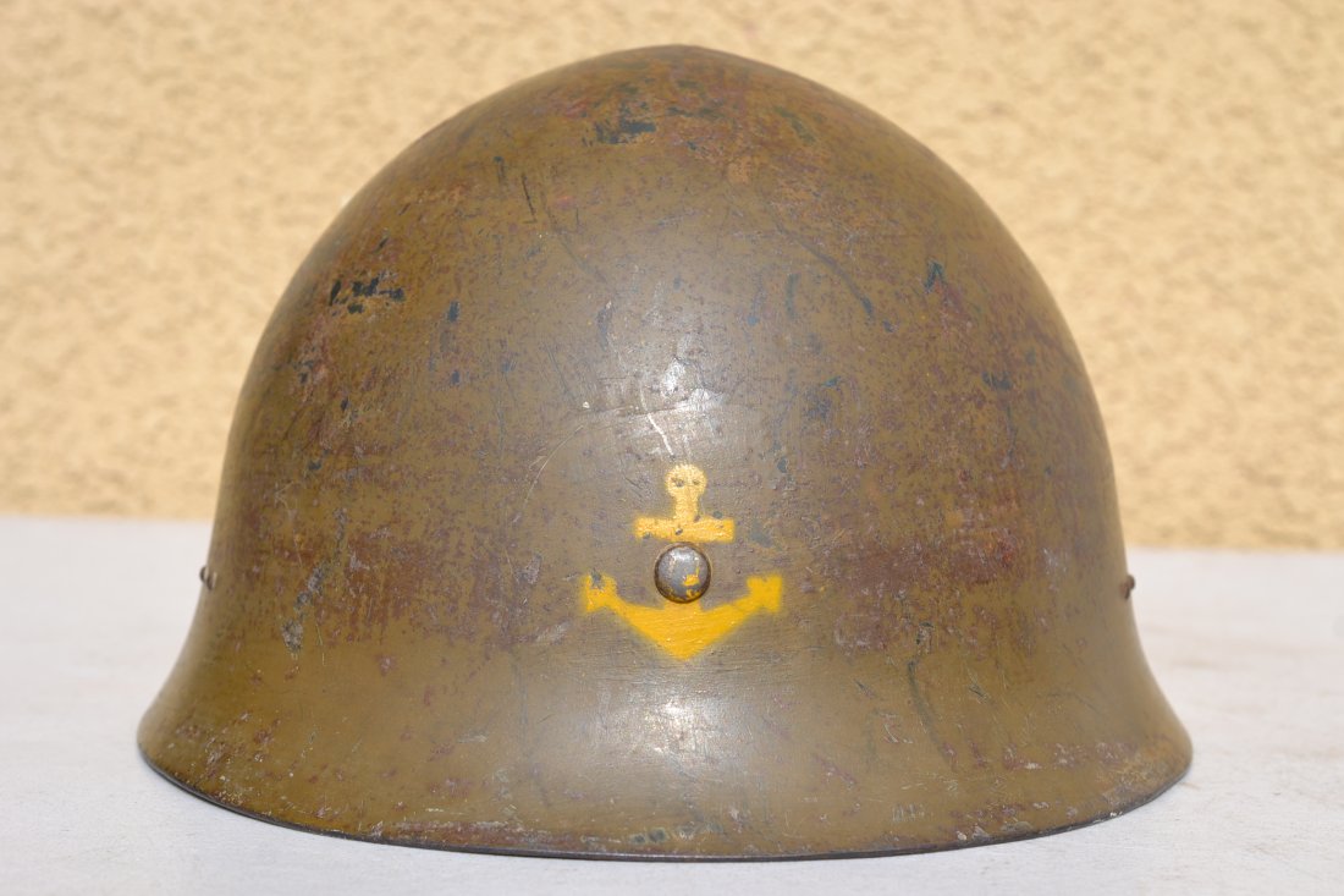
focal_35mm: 60
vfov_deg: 22.6
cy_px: 448
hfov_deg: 33.4
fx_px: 2240
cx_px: 672
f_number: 8
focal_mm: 40
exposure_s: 1/250
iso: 100
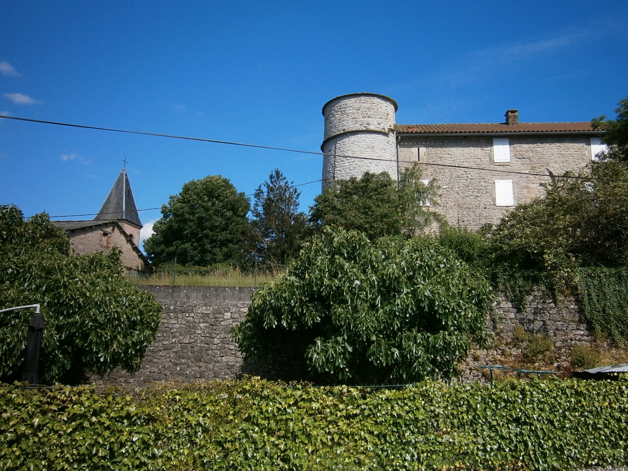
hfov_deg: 58.4
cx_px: 314
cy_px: 236
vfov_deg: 45.4
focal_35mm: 31
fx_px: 562
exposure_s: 1/1000
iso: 80
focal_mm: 5.5
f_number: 2.9
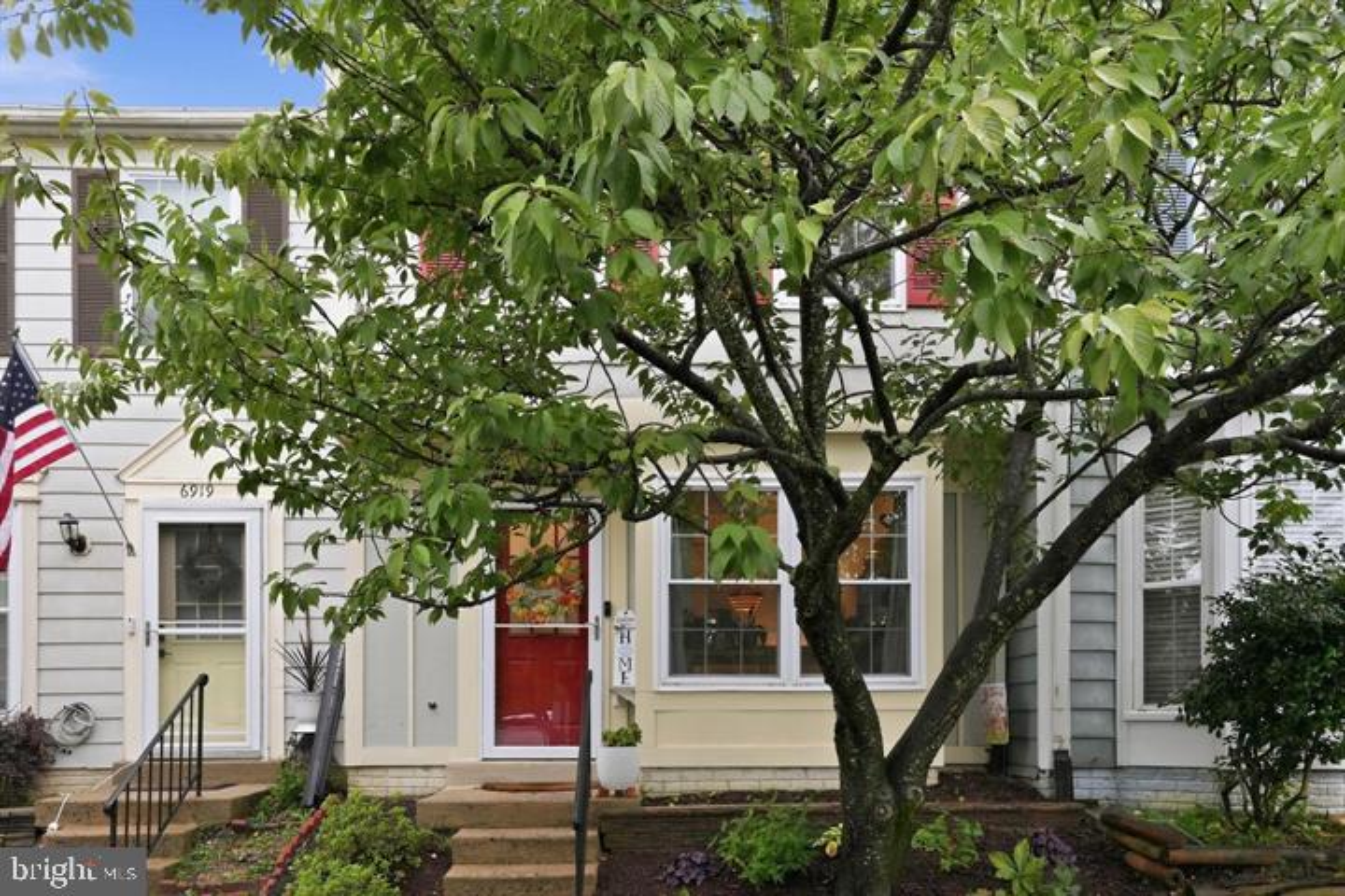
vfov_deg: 47.9
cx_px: 672
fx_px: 1009
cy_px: 448
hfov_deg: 67.4
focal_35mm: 27
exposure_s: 1/50
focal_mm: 18
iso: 250
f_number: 9
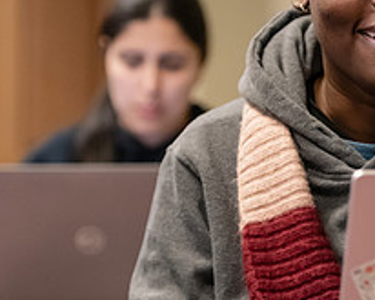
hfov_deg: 7.9
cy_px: 97
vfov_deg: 6.4
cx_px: 326
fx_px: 2698
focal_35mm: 243
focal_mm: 92
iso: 2500
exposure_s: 1/200
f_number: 2.8
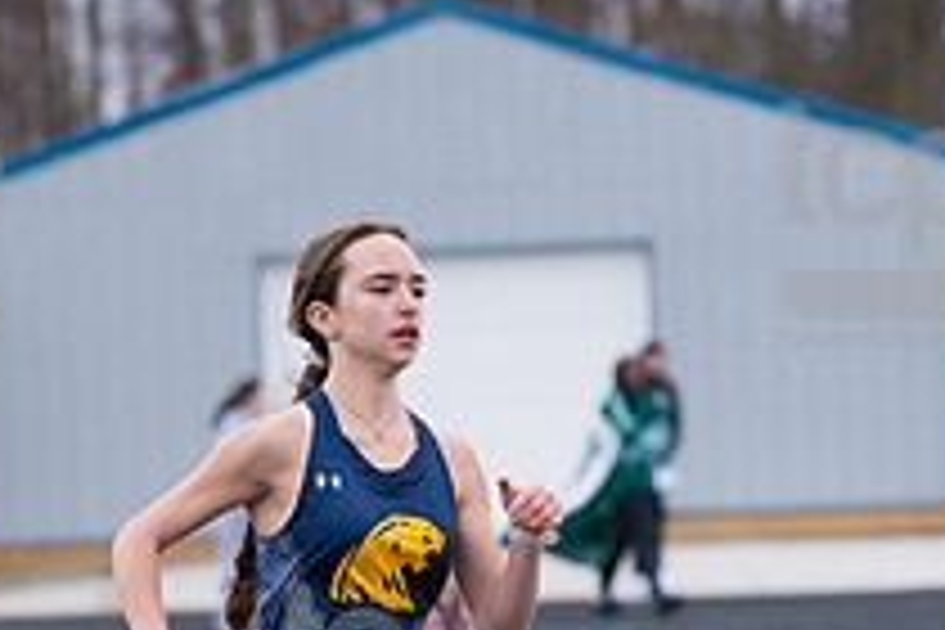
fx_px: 10709
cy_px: 706
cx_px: 392
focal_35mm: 408
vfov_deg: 3.4
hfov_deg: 5.1
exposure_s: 1/1600
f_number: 5
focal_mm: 190
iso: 2000
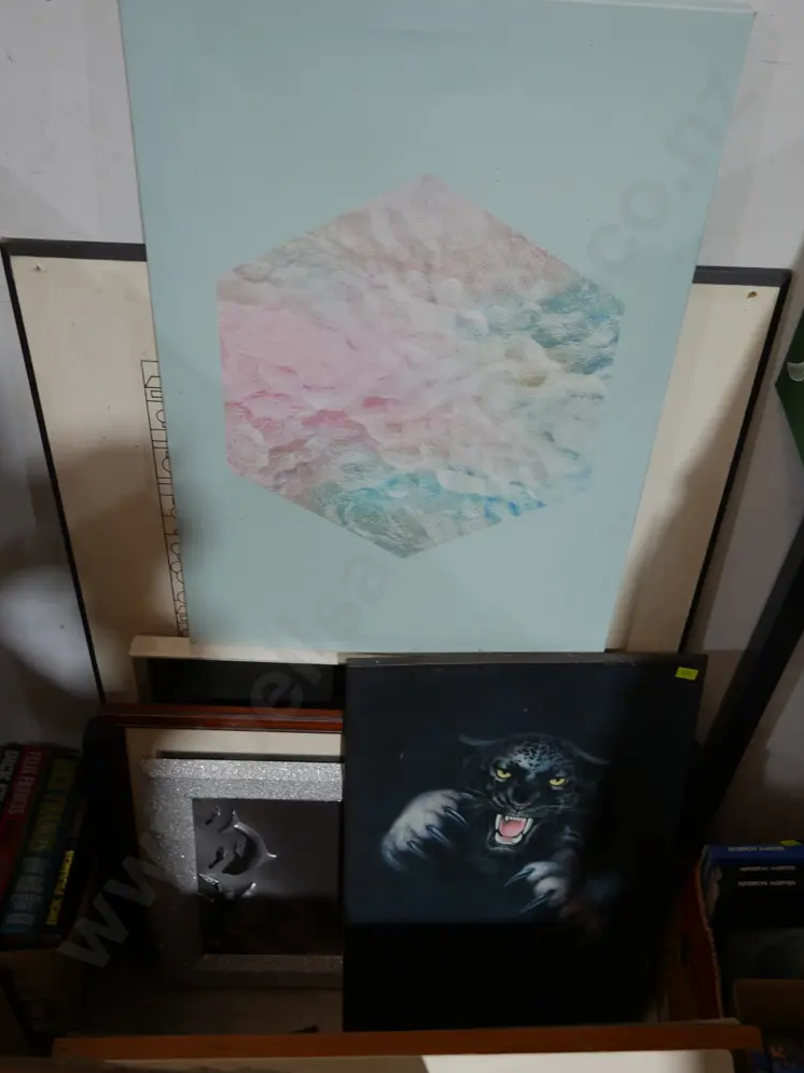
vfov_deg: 52.6
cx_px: 405
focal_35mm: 35
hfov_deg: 40.7
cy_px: 524
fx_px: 1084
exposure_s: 1/60
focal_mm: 17
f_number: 4
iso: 640
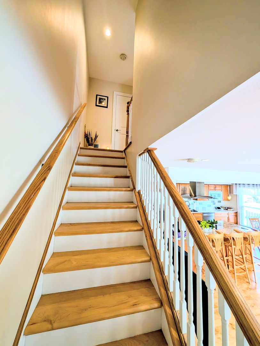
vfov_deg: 110.5
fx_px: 120
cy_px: 173
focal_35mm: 12
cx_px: 130
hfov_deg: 94.6
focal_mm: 2.02
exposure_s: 1/120
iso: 78
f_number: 1.7
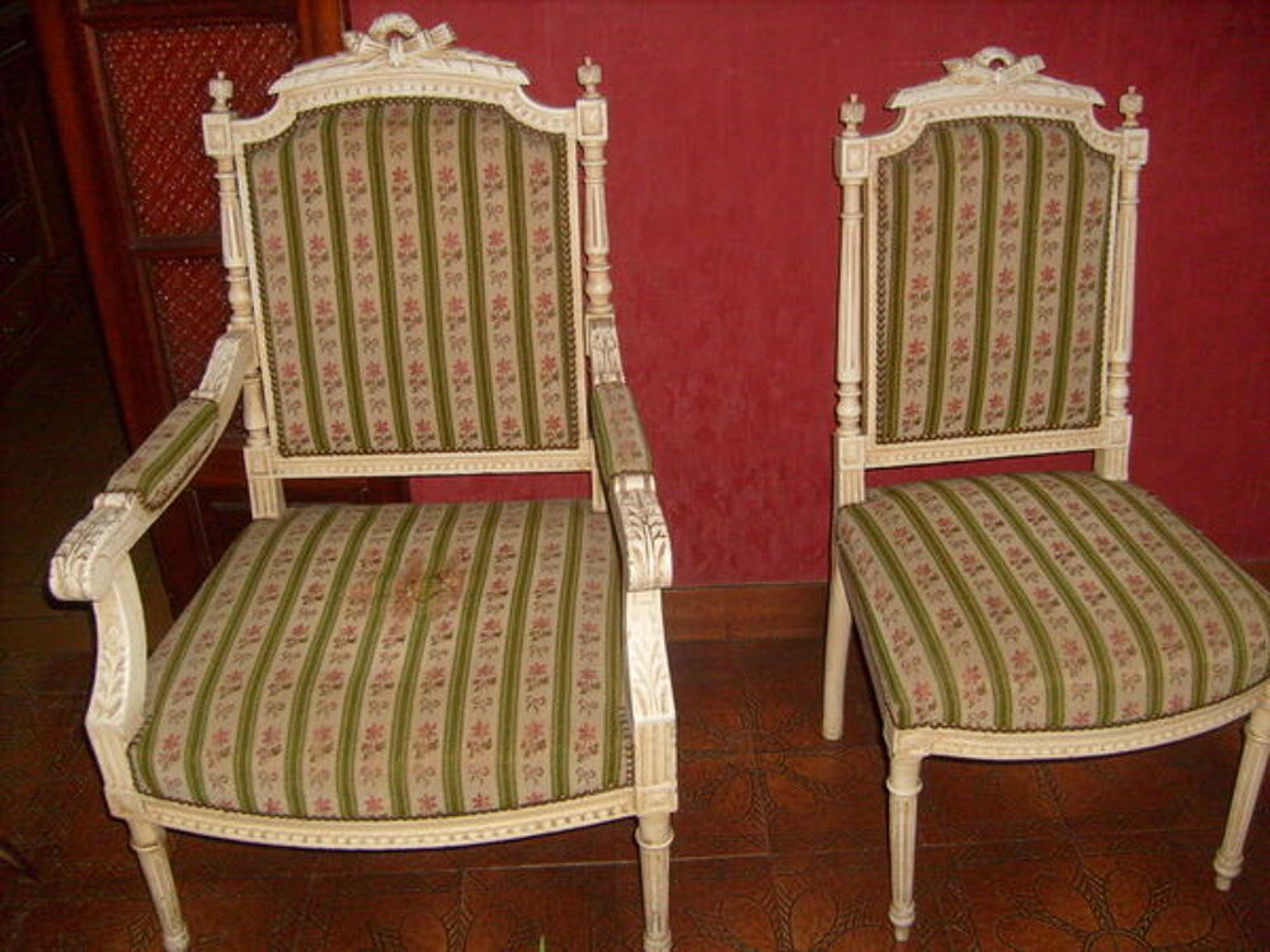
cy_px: 476
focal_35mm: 35
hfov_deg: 52.6
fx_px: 1284
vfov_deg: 40.7
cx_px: 635
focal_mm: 5.8
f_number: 2.8
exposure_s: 1/45
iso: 100
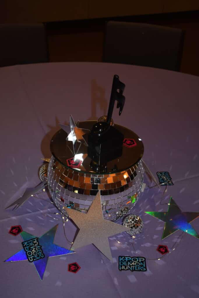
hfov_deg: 33.0
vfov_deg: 47.9
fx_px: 336
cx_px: 100
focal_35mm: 40
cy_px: 149
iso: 500
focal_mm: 27
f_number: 4
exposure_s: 1/125
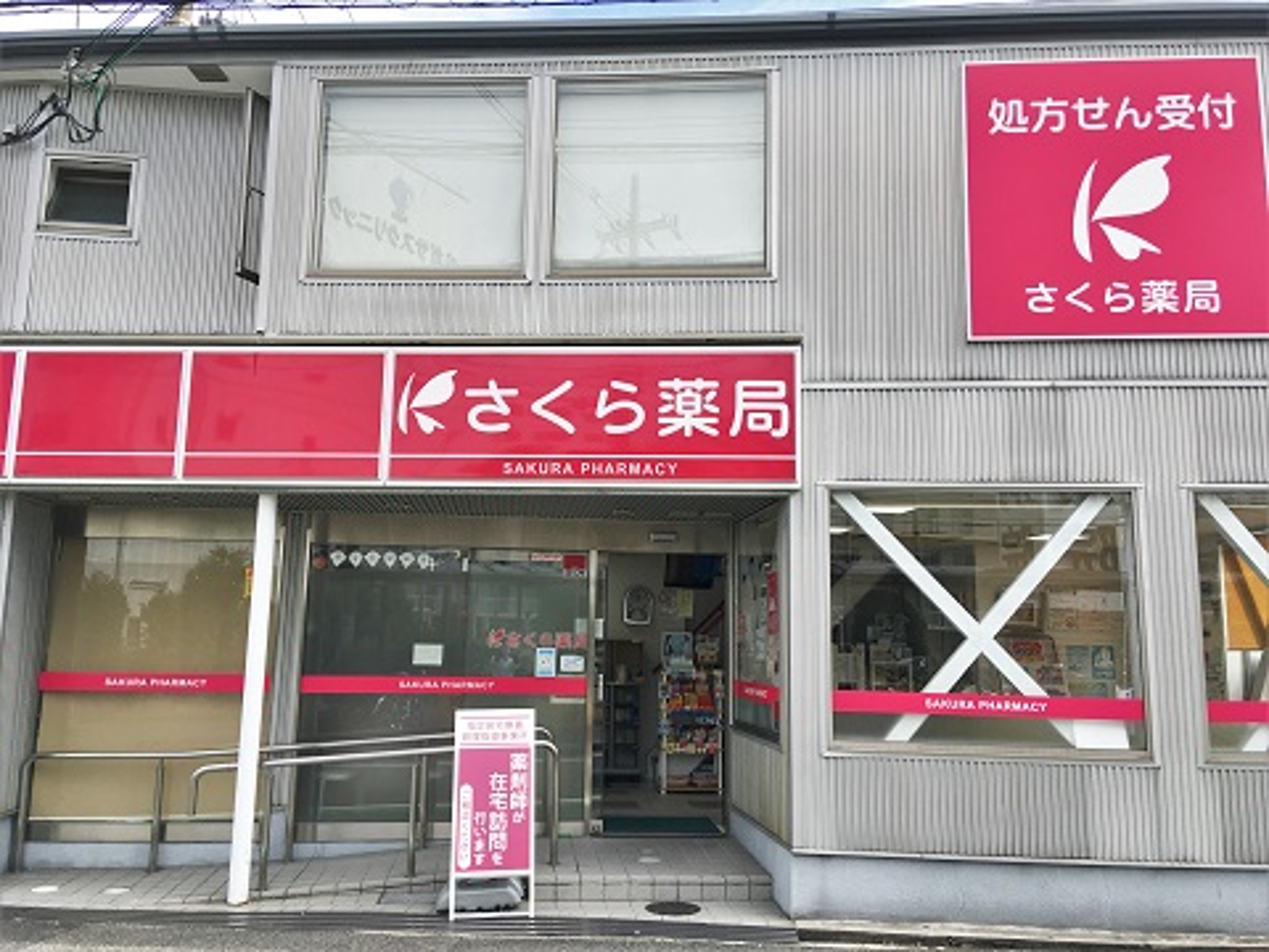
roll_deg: -0.3
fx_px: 1063
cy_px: 476
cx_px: 634
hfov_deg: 61.7
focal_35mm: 29
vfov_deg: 48.2
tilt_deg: +8.8
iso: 25
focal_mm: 4.15
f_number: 2.2
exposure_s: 1/746
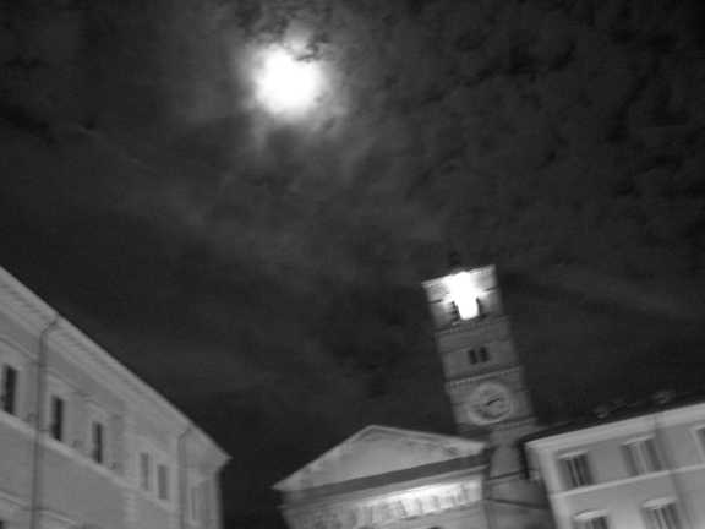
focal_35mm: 38
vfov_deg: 37.7
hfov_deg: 49.0
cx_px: 352
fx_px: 774
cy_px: 264
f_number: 3.2
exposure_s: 1/1.6
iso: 400
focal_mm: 6.3
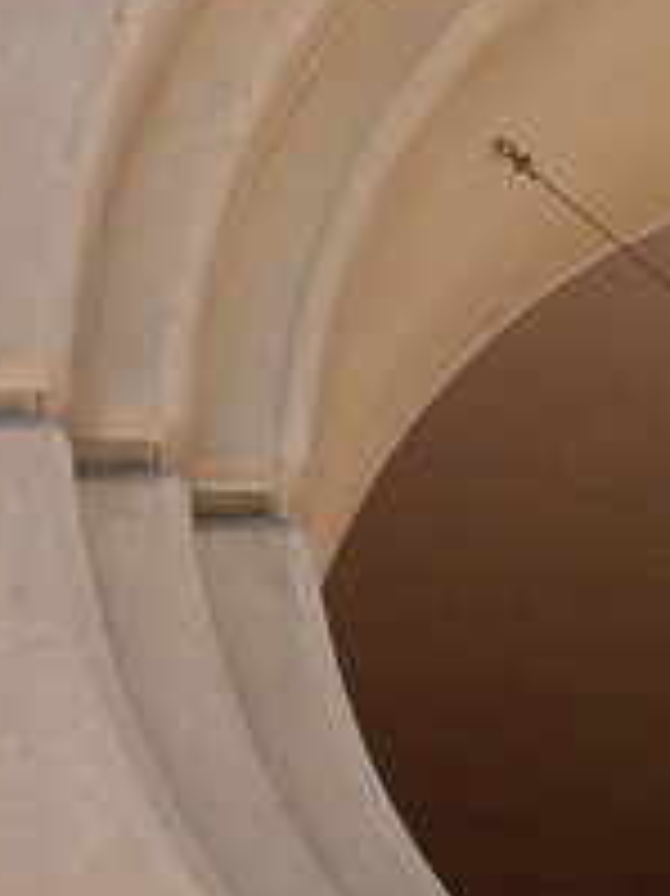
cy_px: 628
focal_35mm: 333
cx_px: 1232
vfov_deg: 6.0
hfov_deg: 4.4
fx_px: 8603
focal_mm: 18.9
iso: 80
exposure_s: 1/350
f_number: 5.2
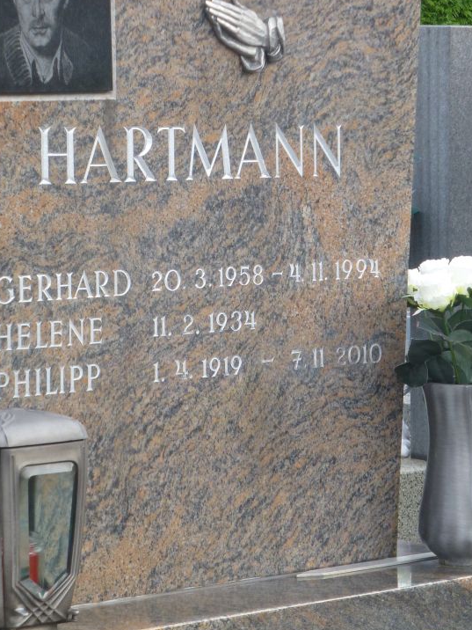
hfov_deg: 9.8
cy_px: 190
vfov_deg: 13.0
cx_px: 156
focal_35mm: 152
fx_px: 2763
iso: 200
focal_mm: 18.2
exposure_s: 1/160
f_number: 5.3
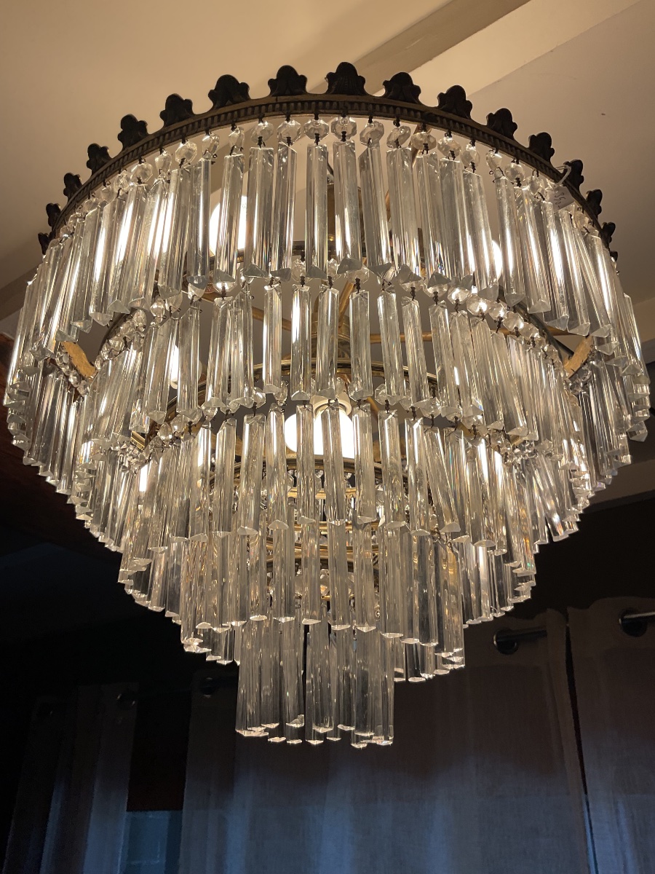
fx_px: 732
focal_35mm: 29
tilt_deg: +30.6
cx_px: 328
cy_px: 437
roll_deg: +0.6
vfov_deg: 61.7
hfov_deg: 48.2
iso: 16
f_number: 1.8
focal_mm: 3
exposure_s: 1/133
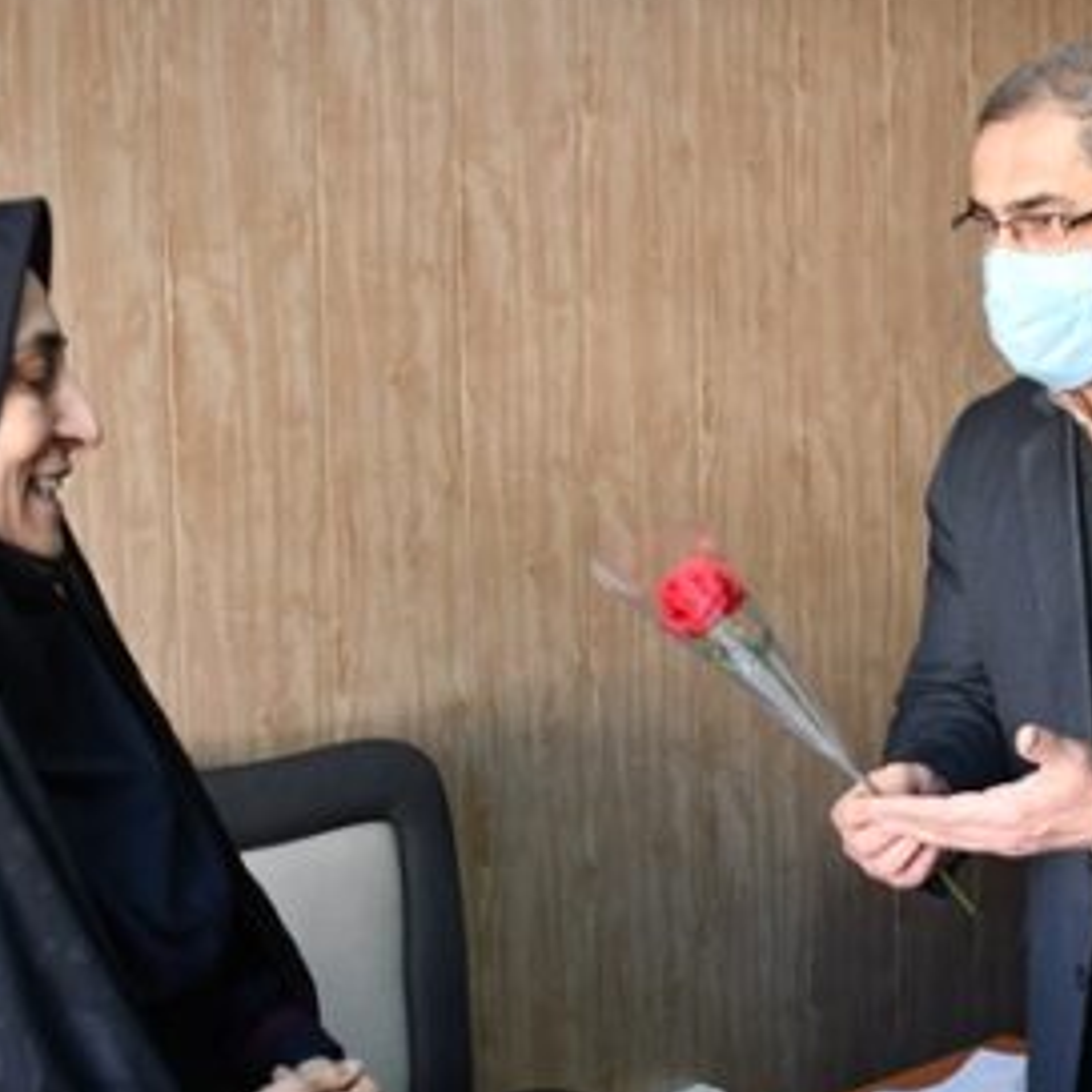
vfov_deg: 30.0
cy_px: 614
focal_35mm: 57
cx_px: 765
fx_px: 2034
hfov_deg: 29.7
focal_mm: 18
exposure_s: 1/125
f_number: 3.5
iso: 1100
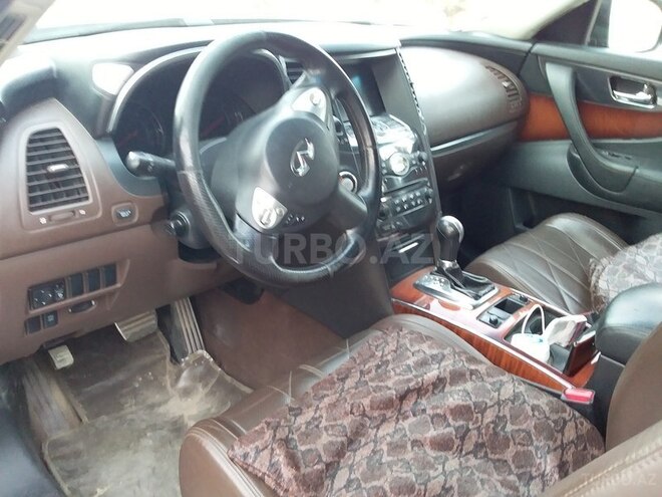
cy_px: 248
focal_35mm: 31
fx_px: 593
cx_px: 331
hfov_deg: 58.4
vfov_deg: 45.4
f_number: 2.2
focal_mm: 3.3
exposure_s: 1/30
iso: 125
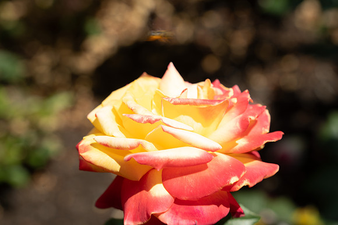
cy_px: 112
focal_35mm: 105
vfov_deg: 13.0
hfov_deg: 19.5
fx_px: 986
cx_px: 169
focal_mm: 105
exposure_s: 1/60
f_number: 8
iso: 50
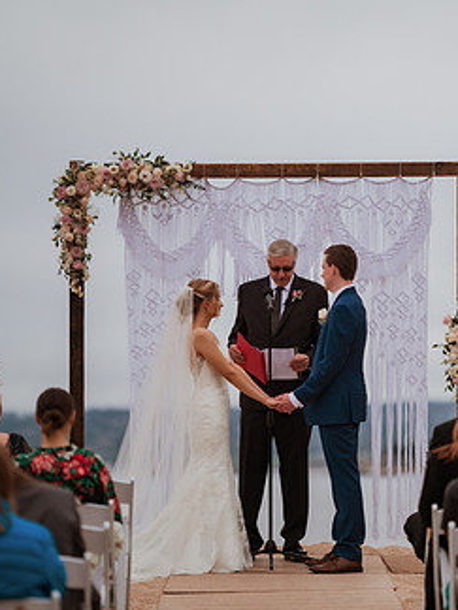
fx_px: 3175
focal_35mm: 180
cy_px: 281
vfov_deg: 11.0
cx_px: 272
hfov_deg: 8.2
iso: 500
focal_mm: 135
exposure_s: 1/4000
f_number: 1.8
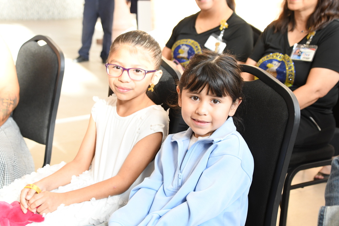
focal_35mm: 66
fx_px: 622
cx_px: 158
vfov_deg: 20.6
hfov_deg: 30.5
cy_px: 118
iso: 1600
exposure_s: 1/250
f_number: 5.6
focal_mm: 40
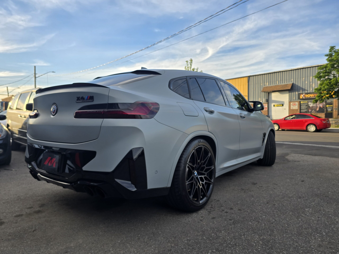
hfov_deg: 73.9
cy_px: 127
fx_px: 225
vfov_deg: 58.9
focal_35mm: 23
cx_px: 170
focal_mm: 6.3
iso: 12
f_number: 1.7
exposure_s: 1/281
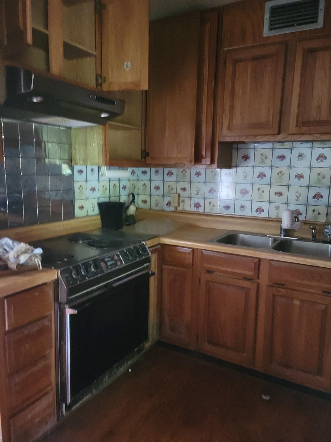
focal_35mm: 28
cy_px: 221
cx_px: 166
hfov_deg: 49.7
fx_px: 357
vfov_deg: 63.5
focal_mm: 5.9
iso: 800
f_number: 2
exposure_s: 1/15
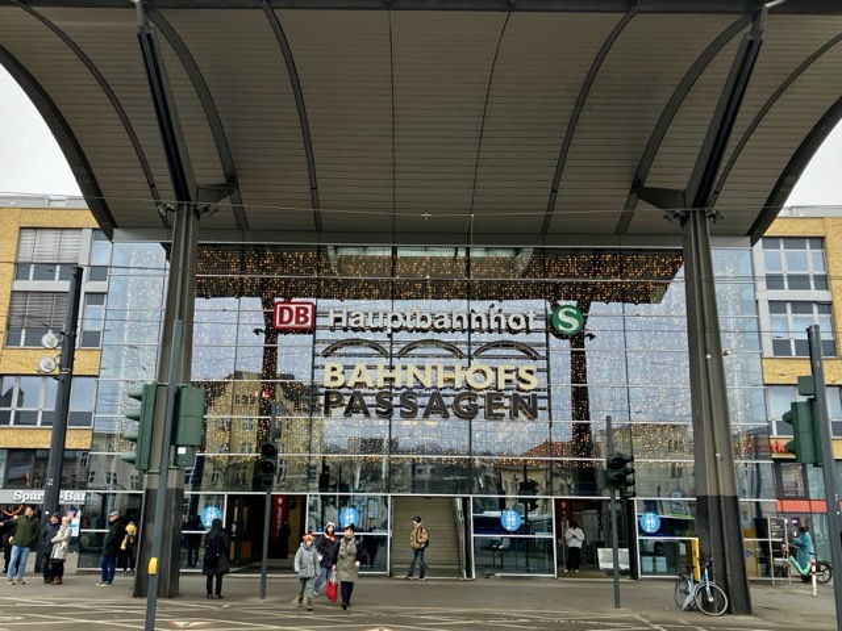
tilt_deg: +14.6
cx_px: 421
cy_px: 316
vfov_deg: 49.7
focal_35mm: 28
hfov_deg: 63.4
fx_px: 681
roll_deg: +0.1
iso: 64
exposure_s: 1/100
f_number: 1.8
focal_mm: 3.99
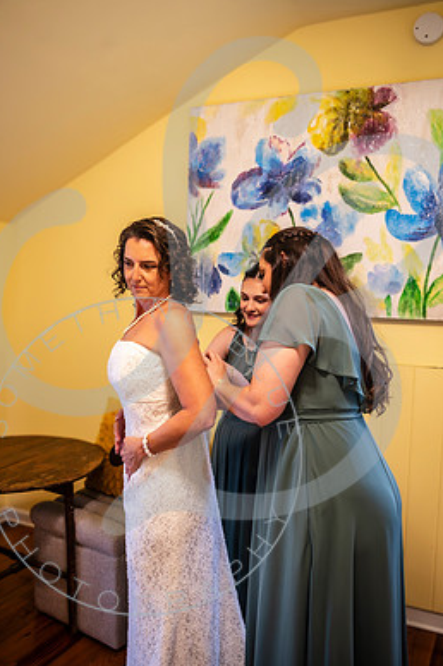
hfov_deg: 36.8
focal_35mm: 36
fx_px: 666
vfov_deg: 53.2
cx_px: 220
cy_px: 326
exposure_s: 1/160
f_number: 2.8
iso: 1600
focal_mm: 31
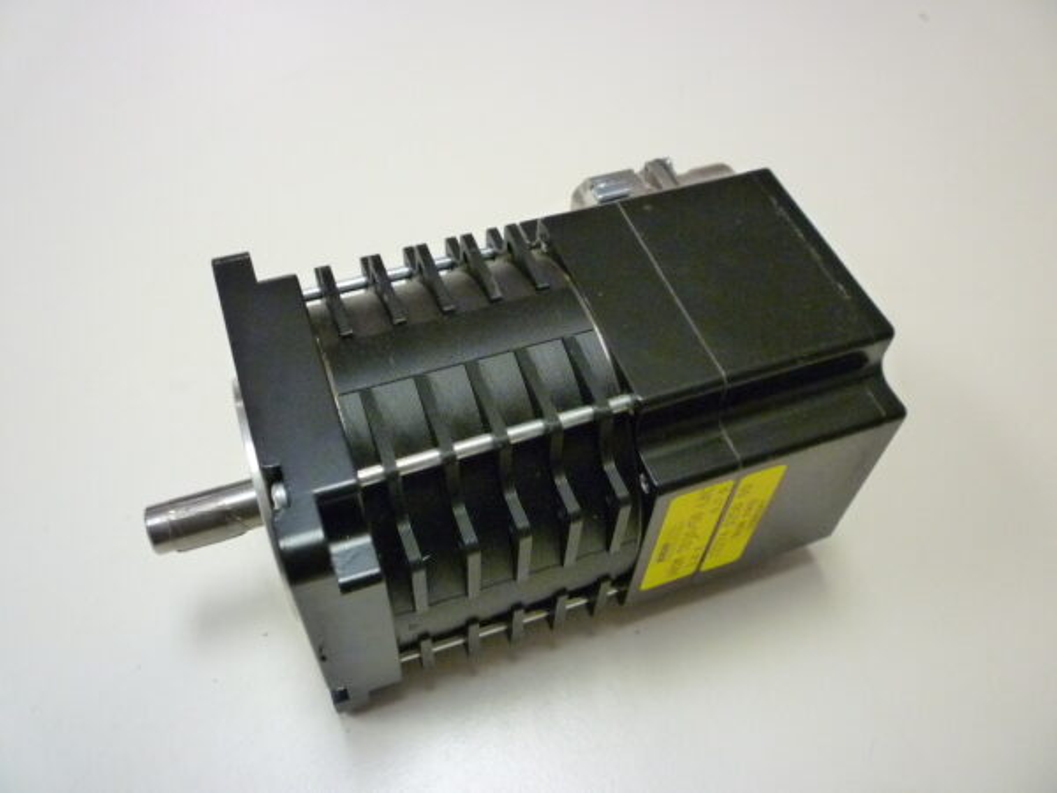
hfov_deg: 61.7
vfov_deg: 48.2
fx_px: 886
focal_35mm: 29
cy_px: 396
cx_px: 528
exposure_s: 1/30
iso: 800
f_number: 3.3
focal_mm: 5.2
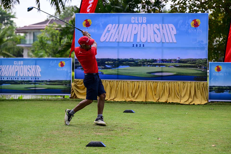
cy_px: 77
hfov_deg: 22.9
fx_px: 571
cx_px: 116
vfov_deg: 15.4
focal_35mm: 89
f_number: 2.8
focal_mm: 89
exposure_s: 1/1600
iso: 180
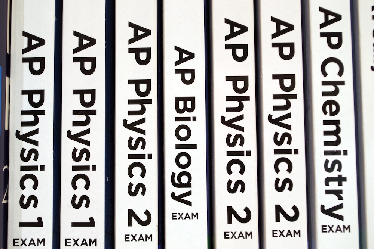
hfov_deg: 40.3
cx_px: 187
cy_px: 124
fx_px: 509
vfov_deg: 27.5
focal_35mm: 49
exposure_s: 1/60
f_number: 5.6
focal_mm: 32.5
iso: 500
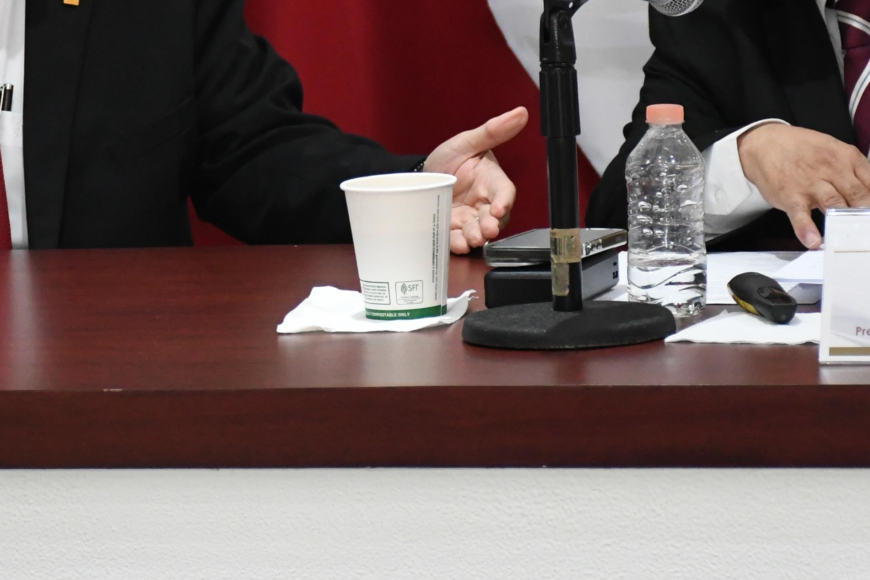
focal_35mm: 246
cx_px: 259
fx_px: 5945
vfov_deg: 5.6
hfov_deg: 8.4
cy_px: 6
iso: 3200
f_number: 5.6
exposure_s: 1/100
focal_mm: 75
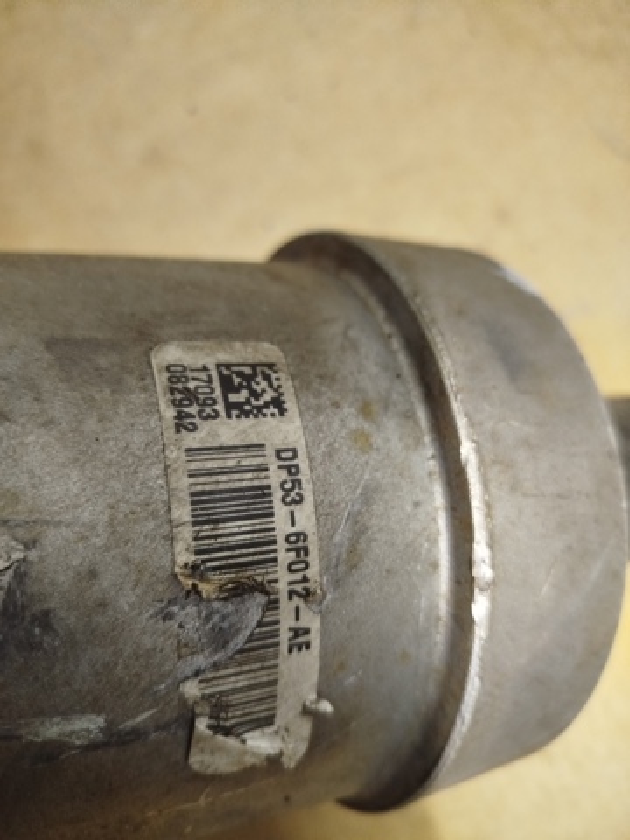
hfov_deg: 56.8
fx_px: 582
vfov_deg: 71.6
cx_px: 315
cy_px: 420
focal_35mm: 24
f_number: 1.7
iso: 500
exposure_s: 1/33
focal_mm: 5.31
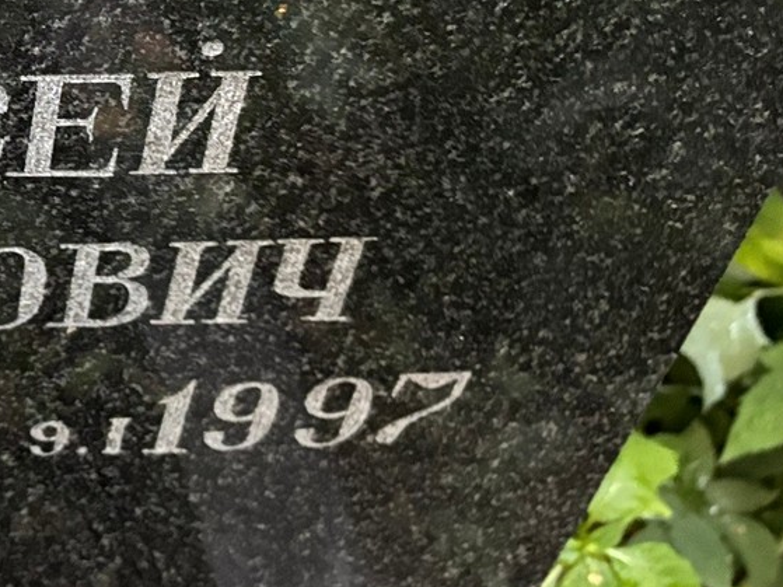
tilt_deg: -41.6
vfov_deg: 21.5
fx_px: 1515
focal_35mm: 67
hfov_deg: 25.4
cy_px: 78
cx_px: -207
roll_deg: -2.4
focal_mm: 5.96
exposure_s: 1/30
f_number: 1.6
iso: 800
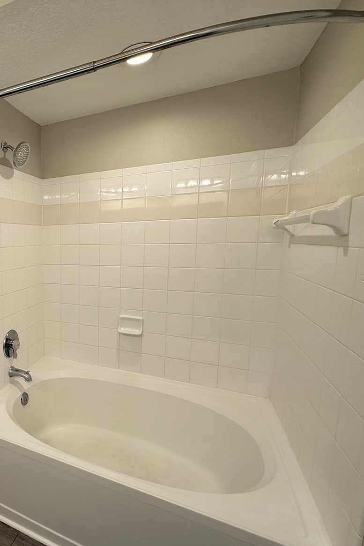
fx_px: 303
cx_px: 30
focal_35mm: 20
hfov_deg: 53.4
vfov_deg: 84.0
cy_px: 278
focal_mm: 2.22
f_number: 2.2
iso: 125
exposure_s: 1/120
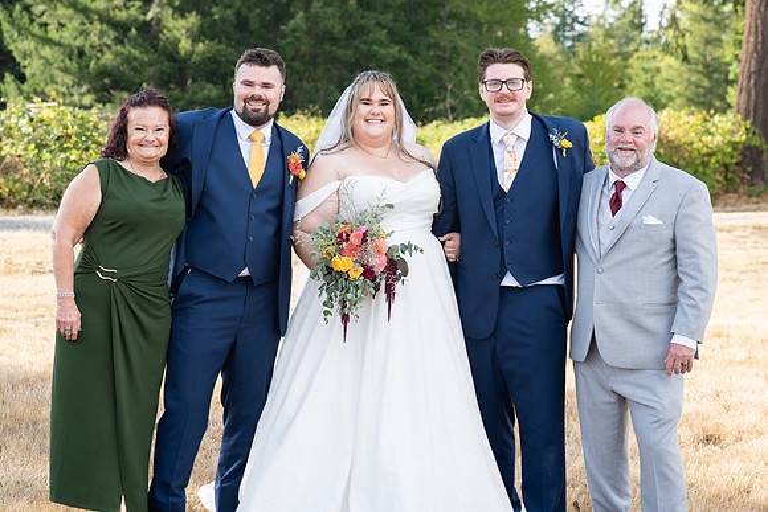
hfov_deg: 24.1
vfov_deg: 16.2
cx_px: 404
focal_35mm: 84
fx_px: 1802
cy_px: 235
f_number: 5
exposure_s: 1/320
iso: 250
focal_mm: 78
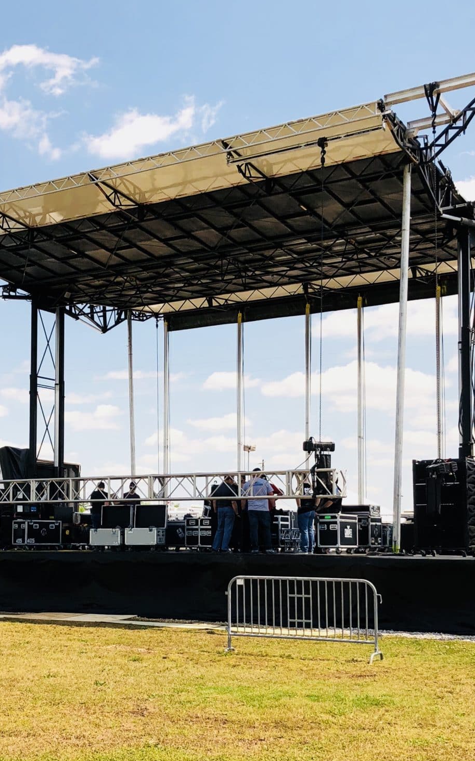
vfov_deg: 38.7
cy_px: 463
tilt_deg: +5.2
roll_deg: -0.5
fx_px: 1077
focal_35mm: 52
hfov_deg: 24.7
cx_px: 149
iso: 20
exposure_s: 1/2088
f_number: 1.8
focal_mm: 4
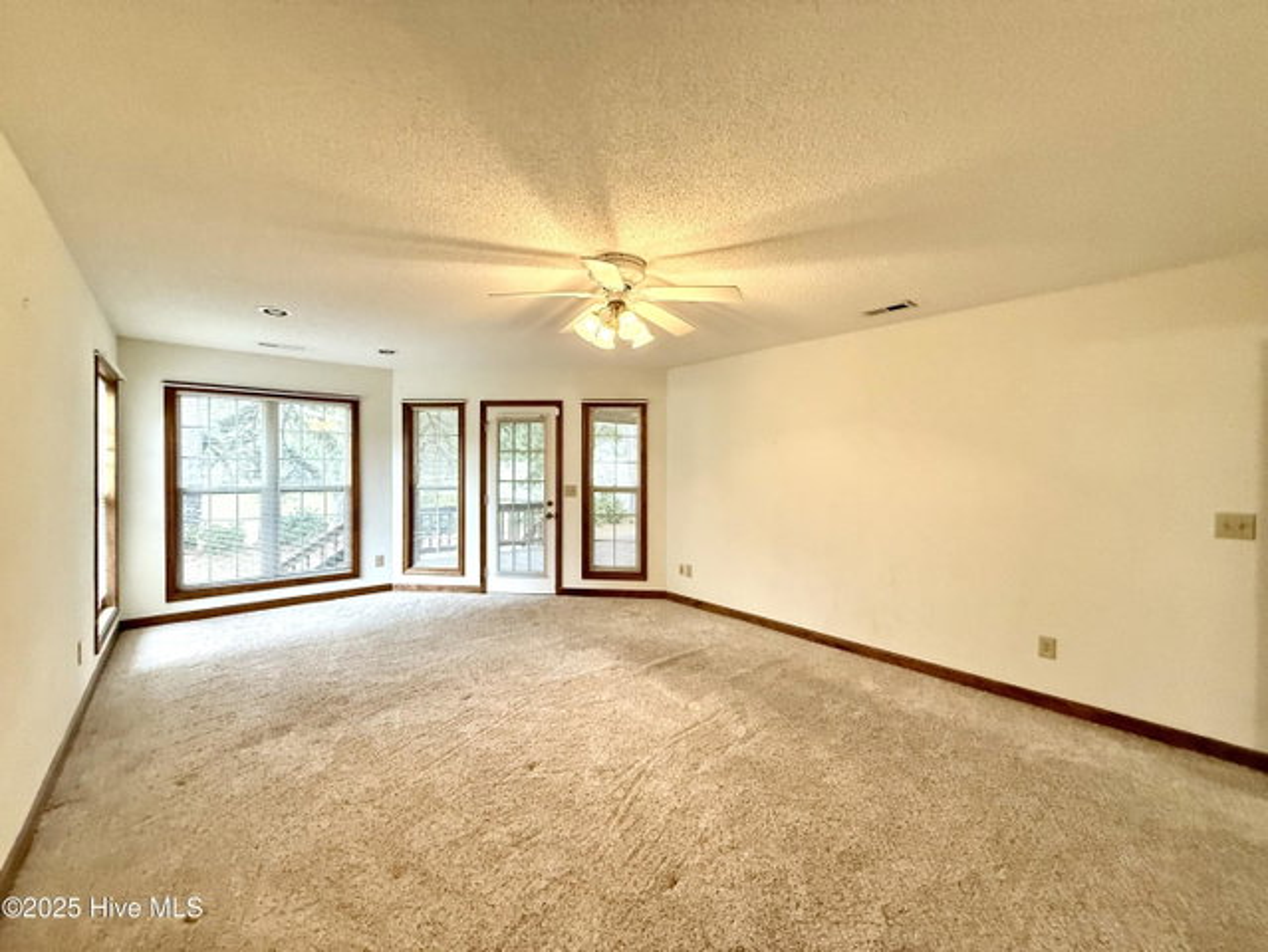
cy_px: 476
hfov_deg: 102.0
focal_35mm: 14
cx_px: 634
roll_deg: +0.0
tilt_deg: +0.7
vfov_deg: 85.7
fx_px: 513
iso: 400
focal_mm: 2.22
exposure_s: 1/120
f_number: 2.2
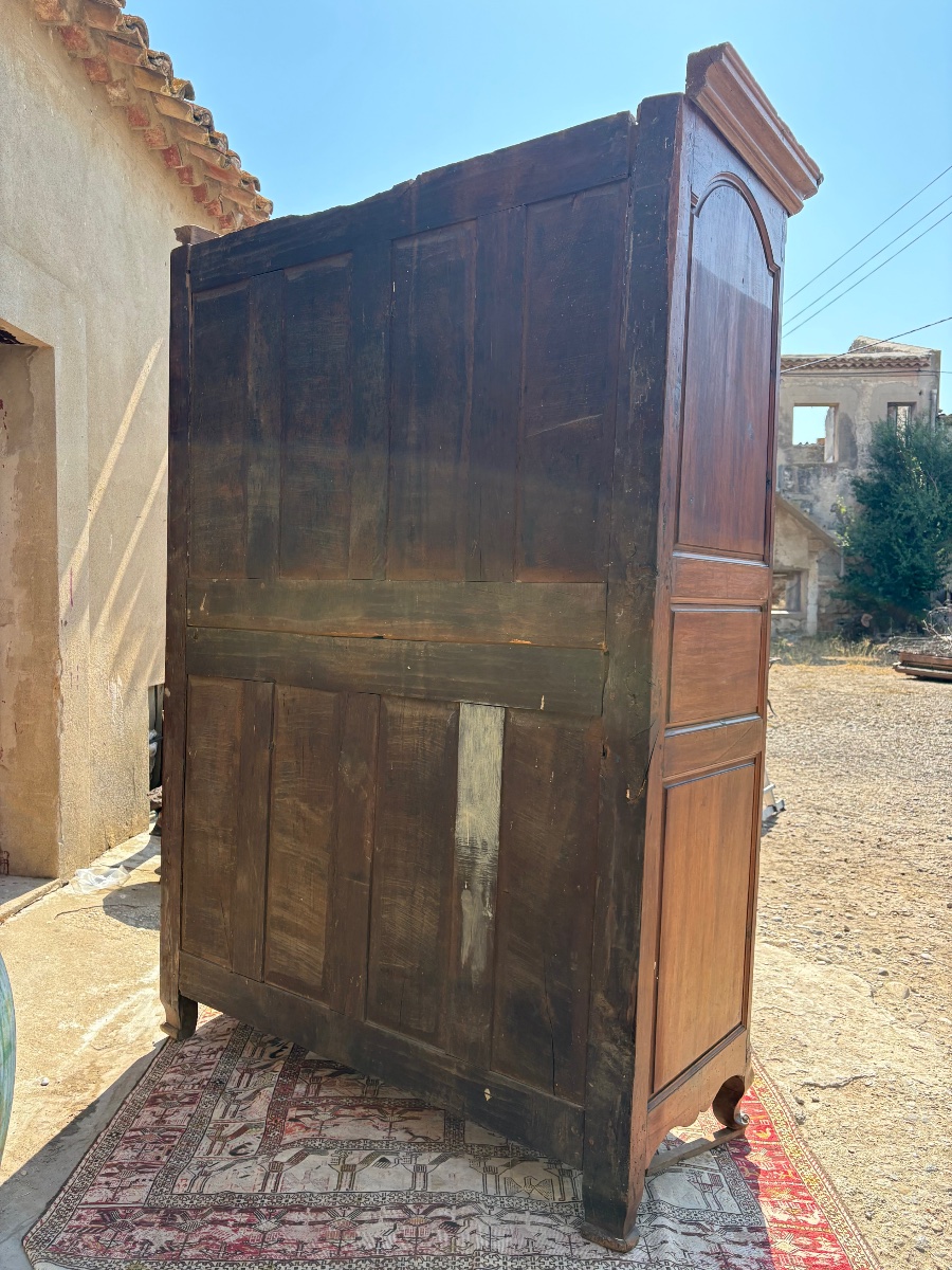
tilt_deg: -0.9
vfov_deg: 67.3
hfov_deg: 53.1
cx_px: 476
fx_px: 953
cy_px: 635
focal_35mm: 26
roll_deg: -1.2
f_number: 1.6
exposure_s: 1/1217
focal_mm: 5.96
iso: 64
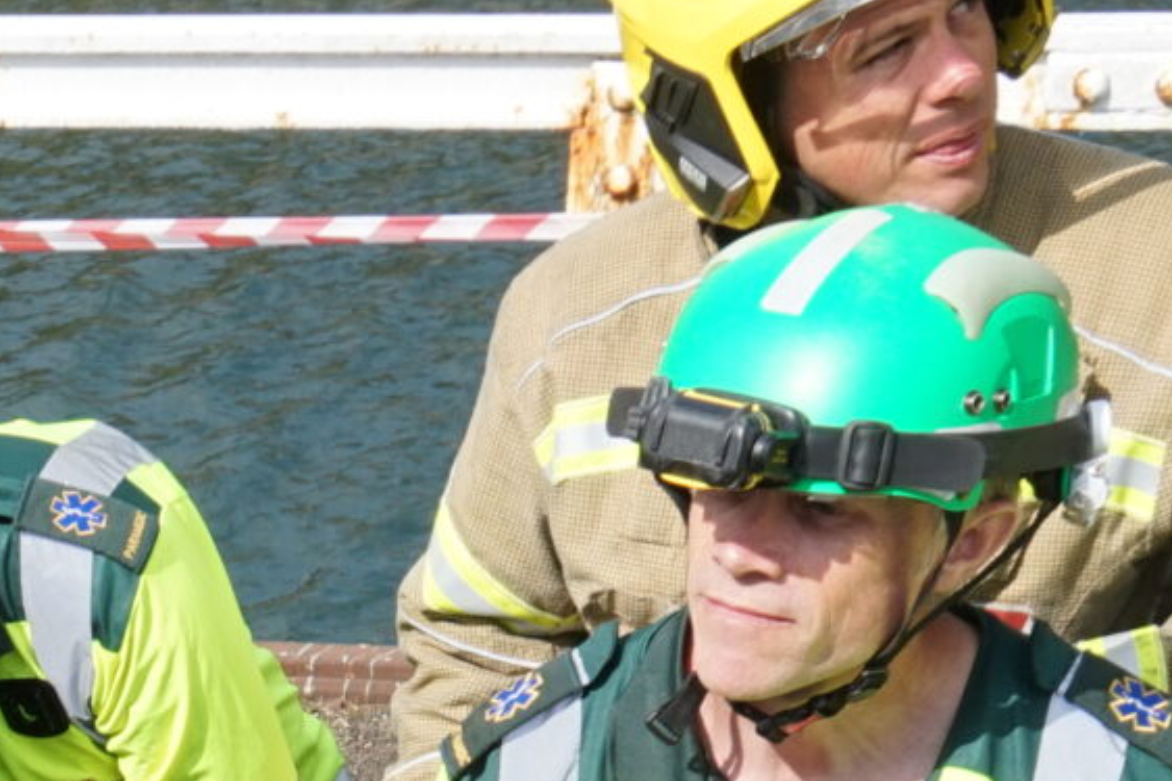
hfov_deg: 13.0
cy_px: 1773
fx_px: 4882
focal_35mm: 150
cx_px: -564
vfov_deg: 8.5
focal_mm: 33
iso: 400
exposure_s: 1/125
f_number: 18
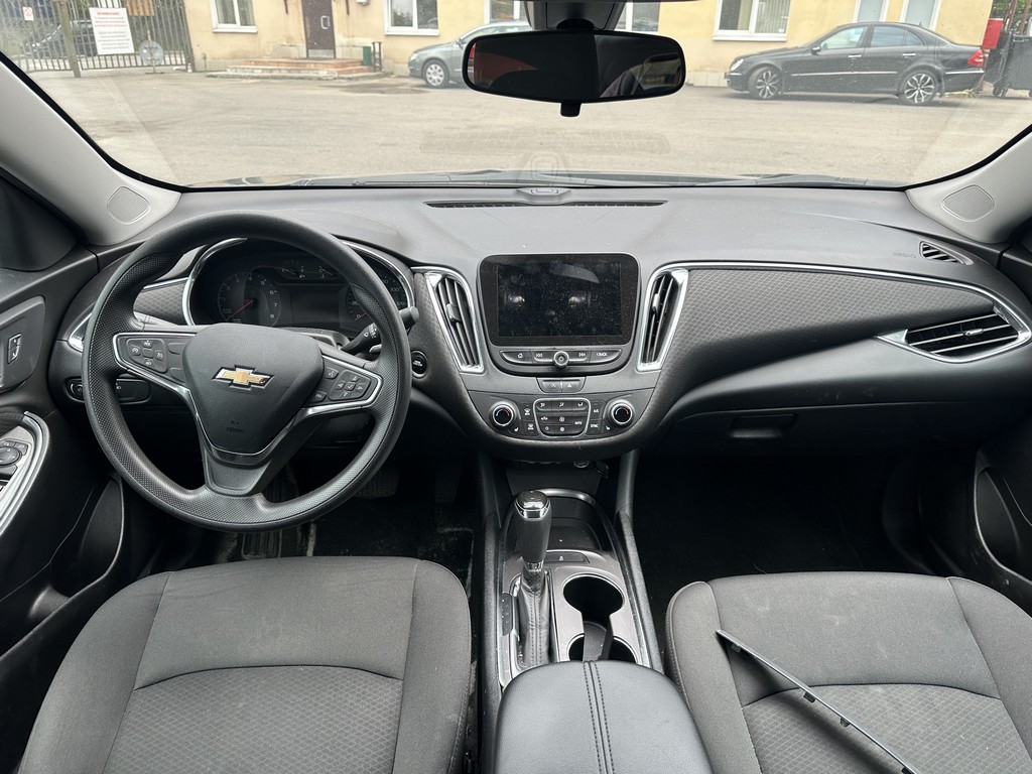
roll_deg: -1.3
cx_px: 516
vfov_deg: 56.8
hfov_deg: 71.6
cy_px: 387
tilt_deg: -26.3
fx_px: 716
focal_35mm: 24
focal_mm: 6.86
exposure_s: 1/305
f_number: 1.78
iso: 80
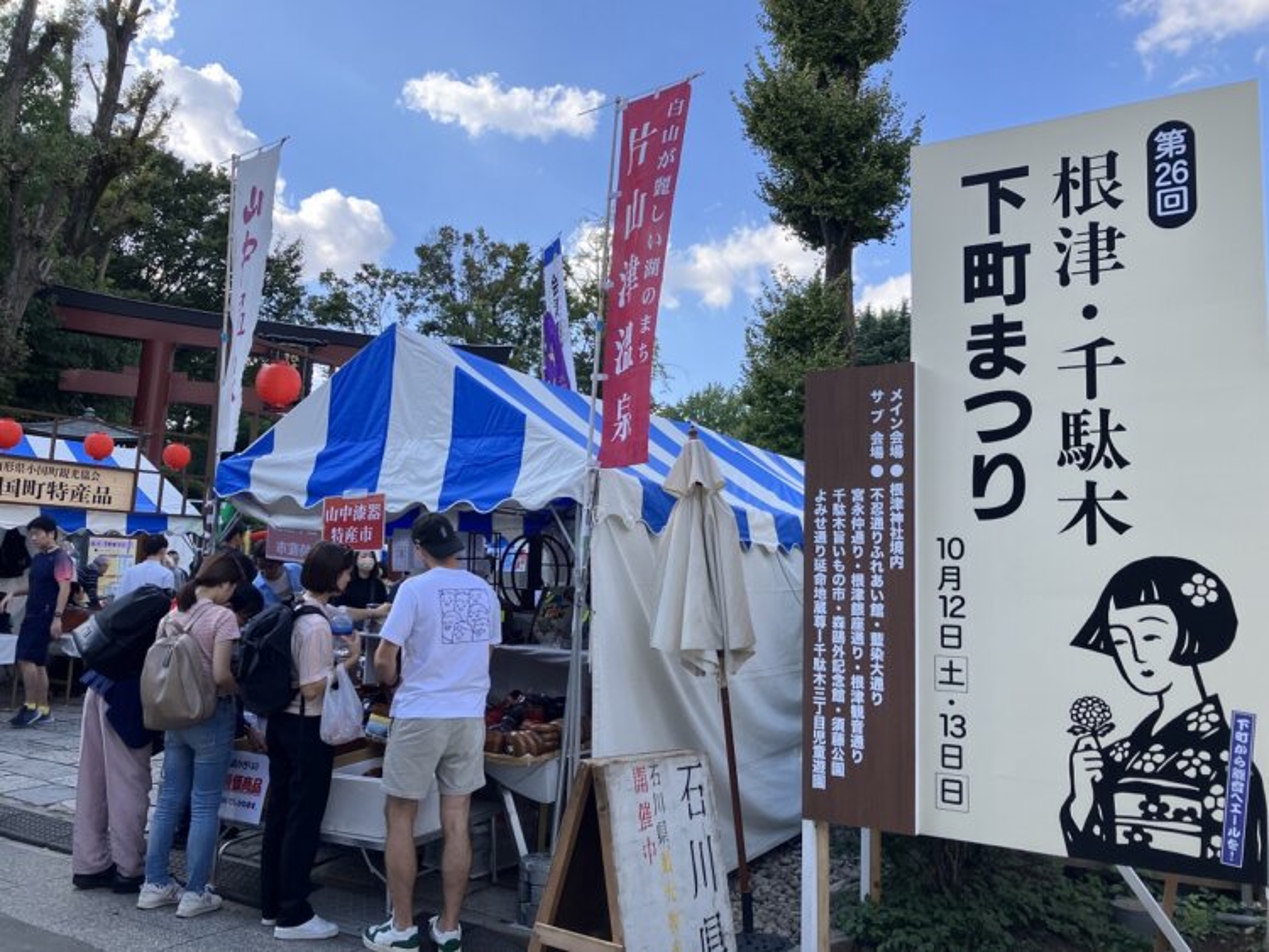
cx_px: 634
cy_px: 476
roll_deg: -1.8
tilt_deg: +7.6
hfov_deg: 63.4
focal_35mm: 28
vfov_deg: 49.8
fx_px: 1027
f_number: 1.8
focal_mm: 3.99
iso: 32
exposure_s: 1/615
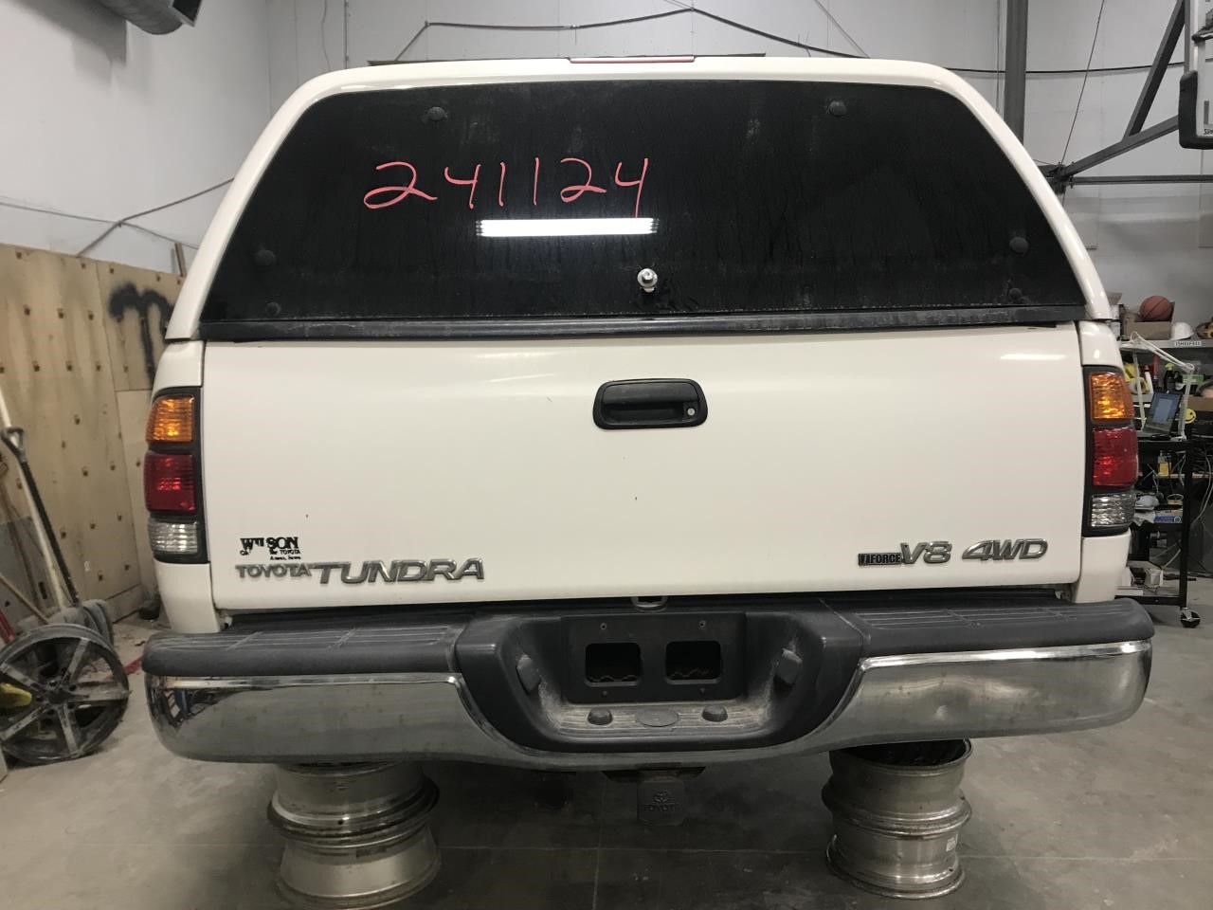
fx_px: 981
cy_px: 455
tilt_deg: -4.9
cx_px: 606
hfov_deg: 63.4
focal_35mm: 28
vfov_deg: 49.7
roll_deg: +0.8
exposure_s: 1/20
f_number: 1.8
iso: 40
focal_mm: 3.99
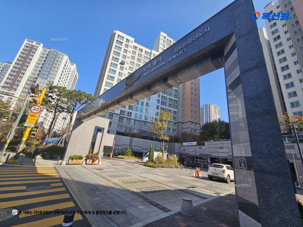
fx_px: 114
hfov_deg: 106.2
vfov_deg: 89.9
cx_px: 152
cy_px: 114
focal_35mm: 13
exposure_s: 1/1509
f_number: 2.2
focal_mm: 2.2
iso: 50
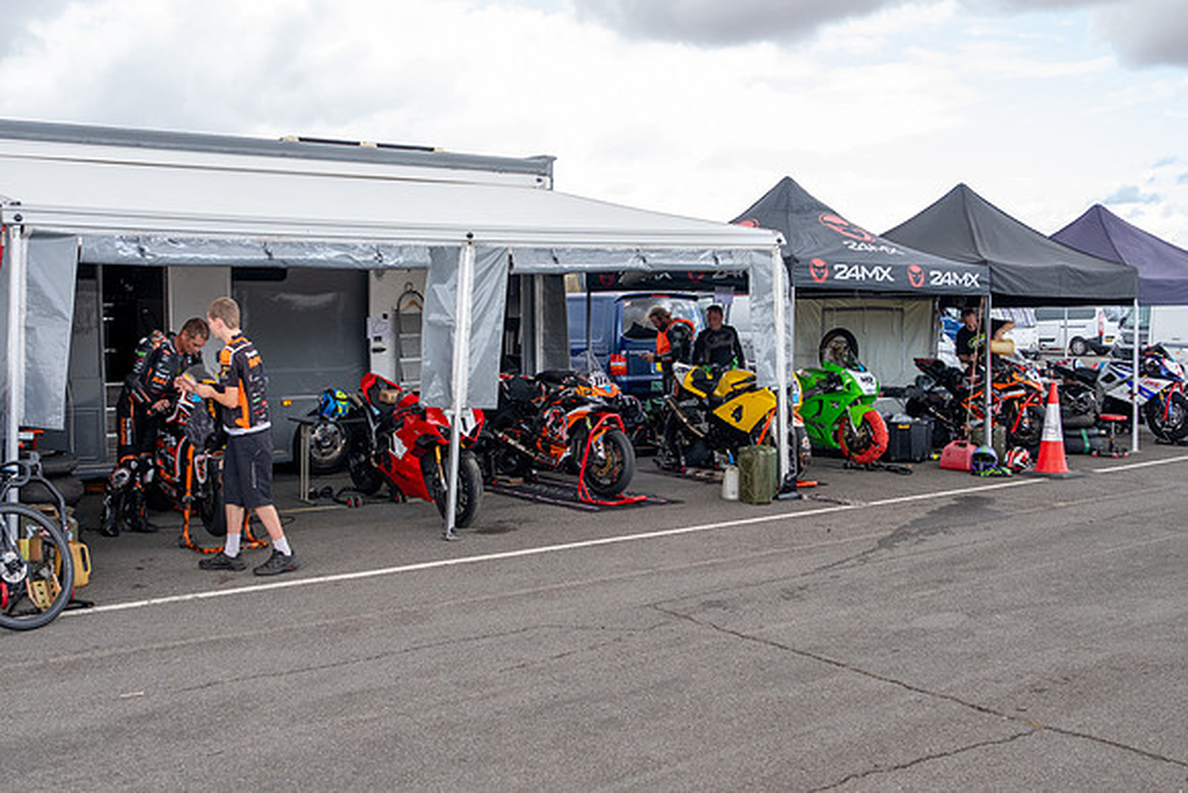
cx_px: 594
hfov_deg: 53.1
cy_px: 396
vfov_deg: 36.9
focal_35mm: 36
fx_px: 1188
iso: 320
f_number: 4
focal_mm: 24
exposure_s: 1/500
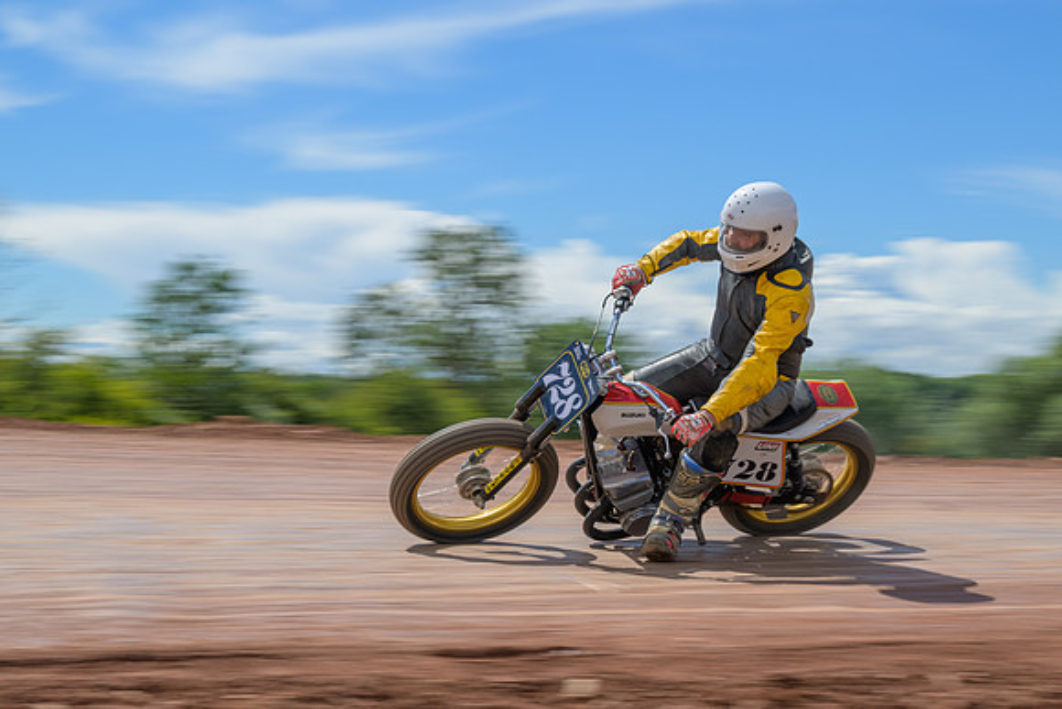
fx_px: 2065
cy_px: 354
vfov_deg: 19.5
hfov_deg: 28.8
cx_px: 531
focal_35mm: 70
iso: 64
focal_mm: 70
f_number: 10
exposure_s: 1/100
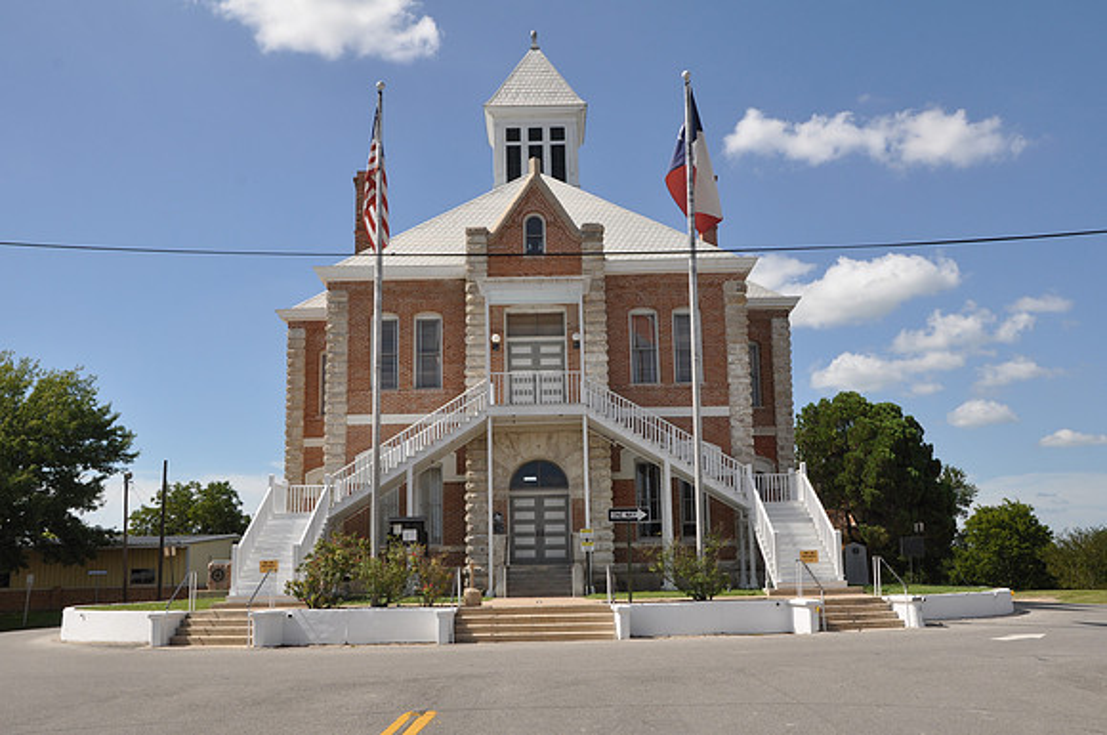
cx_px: 554
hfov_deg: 53.2
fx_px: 1105
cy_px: 368
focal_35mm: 36
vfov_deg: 36.8
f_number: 13
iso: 200
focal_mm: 24
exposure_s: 1/160
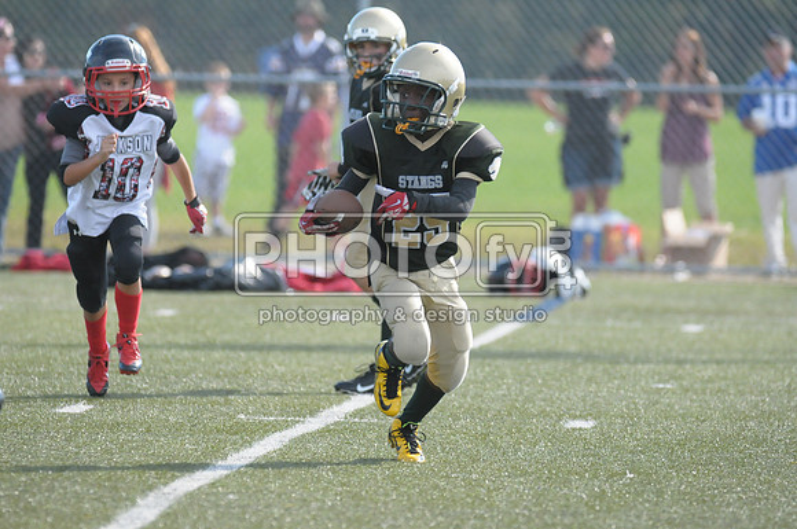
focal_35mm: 420
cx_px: 398
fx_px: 9285
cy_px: 264
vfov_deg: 3.3
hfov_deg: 4.9
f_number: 4
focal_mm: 280
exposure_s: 1/4000
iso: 1600
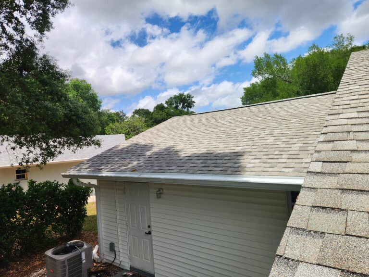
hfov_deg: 73.9
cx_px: 184
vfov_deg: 58.9
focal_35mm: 23
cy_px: 138
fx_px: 245
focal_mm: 5.4
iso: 20
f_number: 1.8
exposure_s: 1/1925
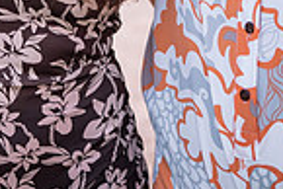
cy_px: -202
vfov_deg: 8.6
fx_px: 1188
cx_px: 4
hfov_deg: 13.4
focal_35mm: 151
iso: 1600
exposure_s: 1/20
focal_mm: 35
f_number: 1.8
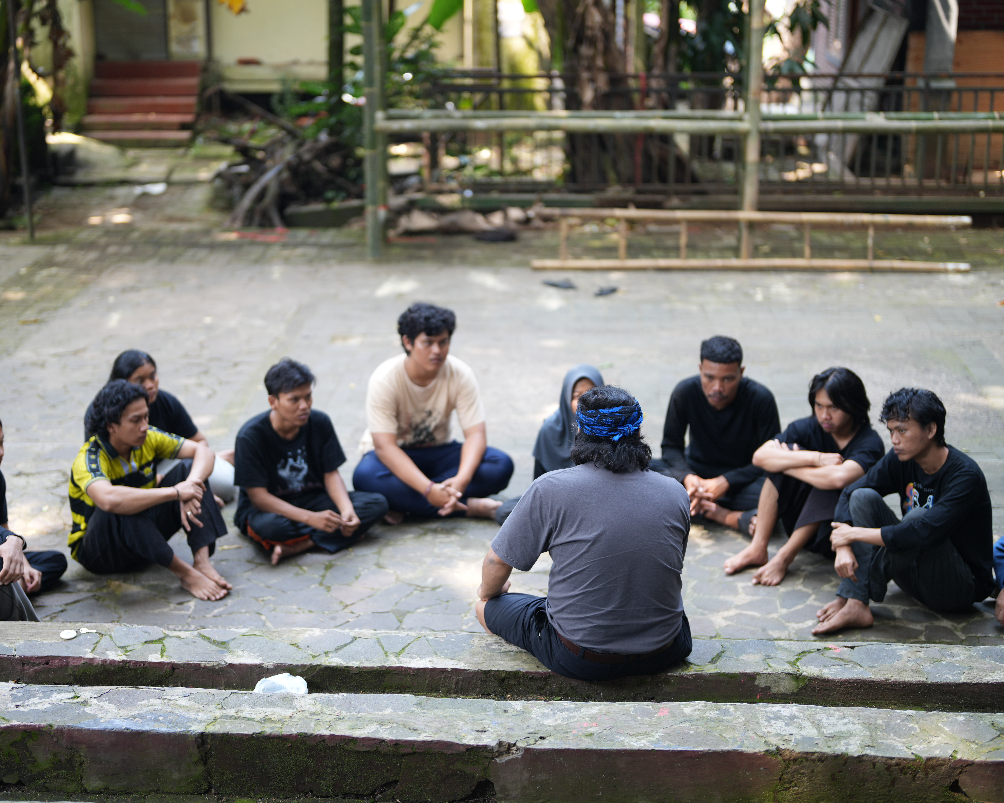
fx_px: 1694
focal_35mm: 57
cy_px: 406
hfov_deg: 33.0
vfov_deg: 26.7
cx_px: 439
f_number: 1.2
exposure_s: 1/160
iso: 100
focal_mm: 50
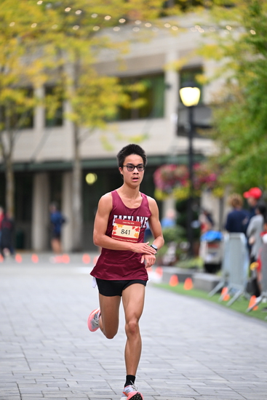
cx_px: 134
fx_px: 2223
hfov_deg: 6.9
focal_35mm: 200
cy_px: 200
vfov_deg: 10.3
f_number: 2.8
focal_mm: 200
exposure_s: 1/800
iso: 1600
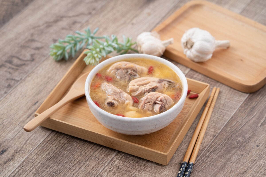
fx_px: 960
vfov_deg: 10.5
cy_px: 88
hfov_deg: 15.8
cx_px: 133
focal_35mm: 130
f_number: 6.3
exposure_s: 1/200
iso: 100
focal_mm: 130
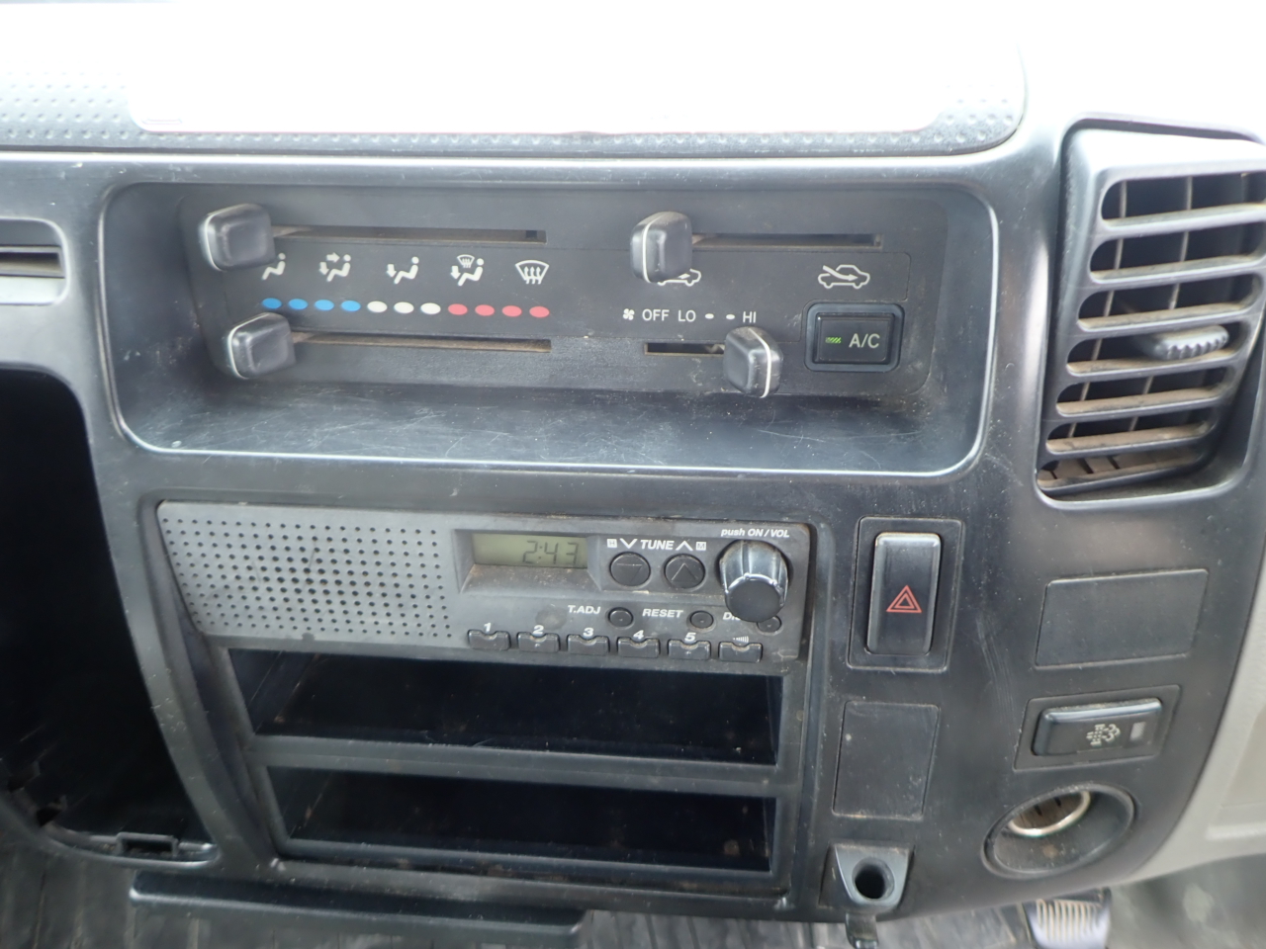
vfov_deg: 54.9
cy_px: 474
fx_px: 914
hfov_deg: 69.4
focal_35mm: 25
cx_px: 633
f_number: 2
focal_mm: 4.5
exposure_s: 1/60
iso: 125
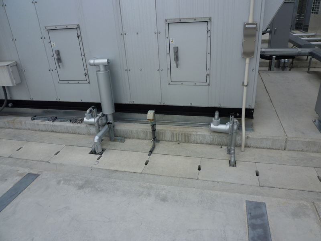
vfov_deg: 54.9
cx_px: 160
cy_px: 120
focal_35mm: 25
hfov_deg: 69.4
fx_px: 232
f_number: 5
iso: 80
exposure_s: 1/400
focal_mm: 4.5
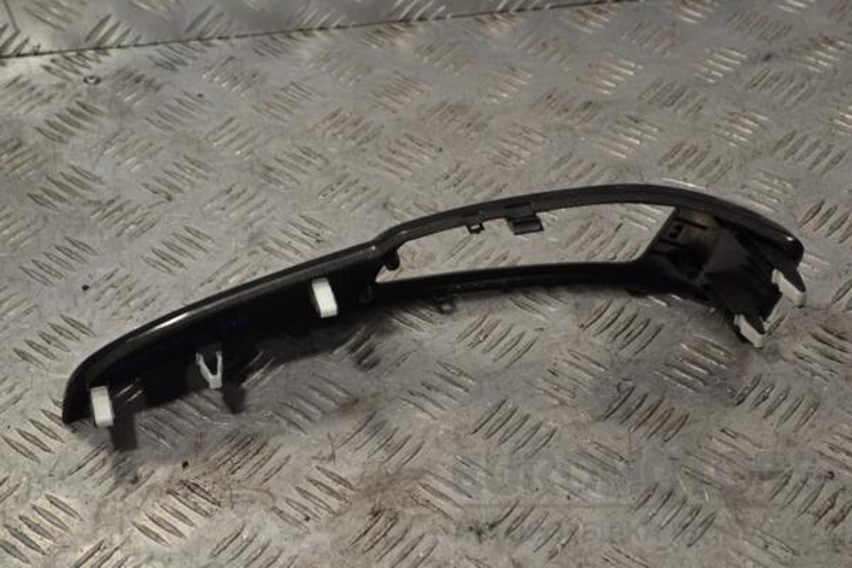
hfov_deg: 28.1
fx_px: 1704
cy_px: 284
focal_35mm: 72
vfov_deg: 18.9
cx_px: 426
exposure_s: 1/100
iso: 400
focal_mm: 48
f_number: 5.6
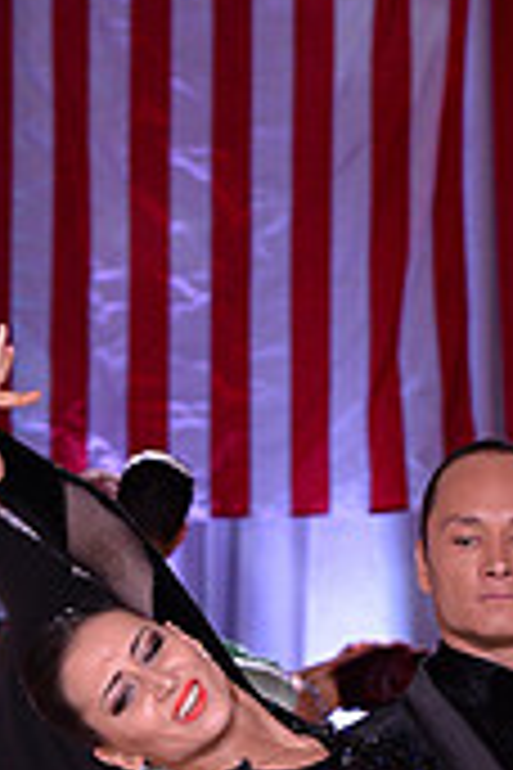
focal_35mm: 291
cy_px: 1198
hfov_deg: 4.7
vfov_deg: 7.0
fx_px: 6220
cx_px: 376
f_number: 5.6
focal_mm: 86
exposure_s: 1/250
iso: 2000
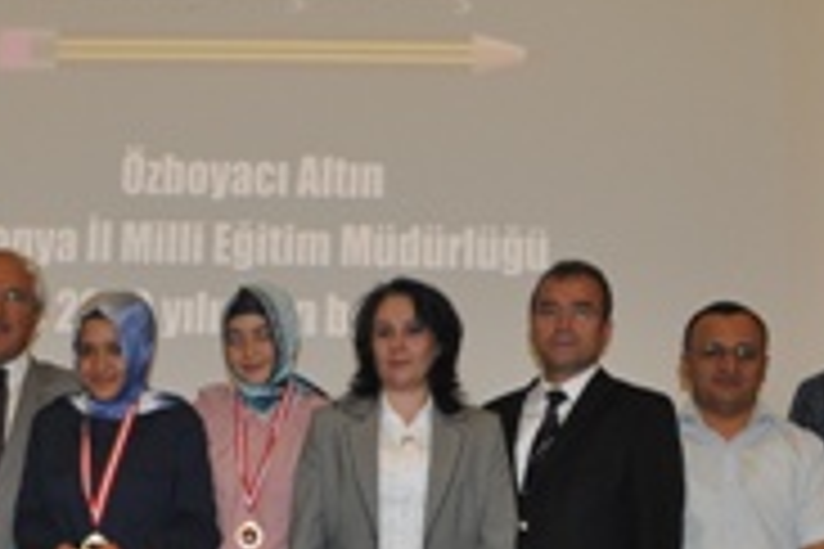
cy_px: 432
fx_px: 1511
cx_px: 225
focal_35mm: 66
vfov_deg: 20.4
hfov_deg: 30.1
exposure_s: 1/60
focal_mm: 18
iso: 800
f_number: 3.5
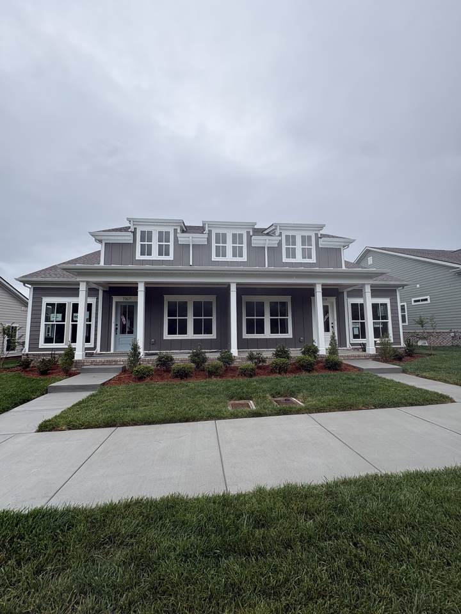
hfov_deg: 85.7
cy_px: 307
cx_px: 230
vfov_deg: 102.1
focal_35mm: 14
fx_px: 249
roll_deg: -0.3
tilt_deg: +5.0
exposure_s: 1/1477
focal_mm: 2.22
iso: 50
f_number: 2.2
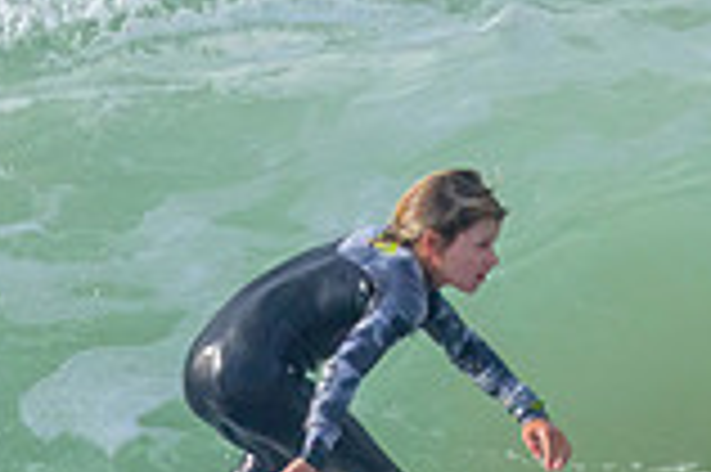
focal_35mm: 4044
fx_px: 79785
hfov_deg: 0.5
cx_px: 246
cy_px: 531
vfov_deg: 0.3
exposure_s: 1/2000
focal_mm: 800
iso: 1400
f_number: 11
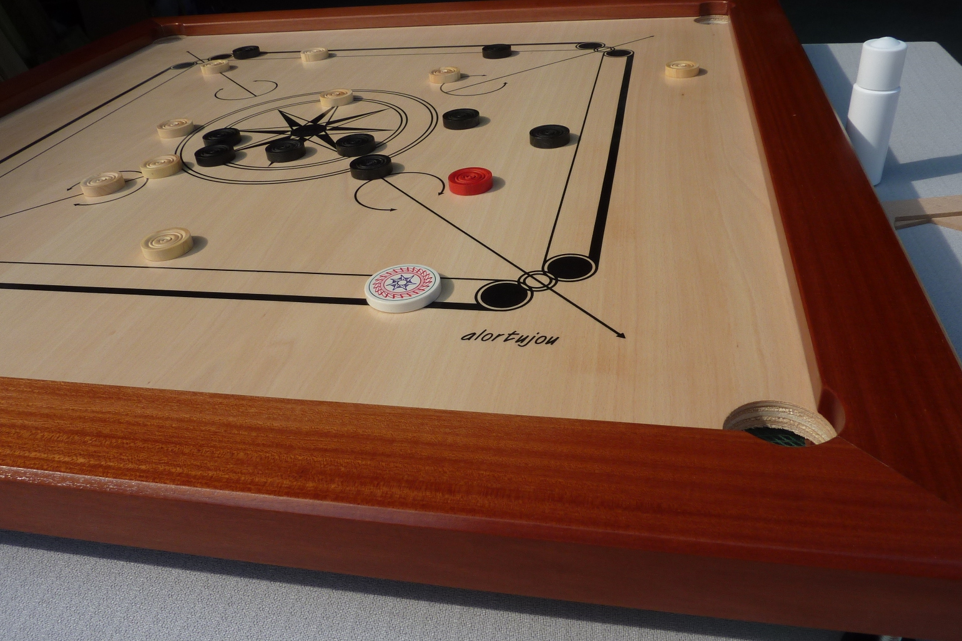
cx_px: 493
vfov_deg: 47.9
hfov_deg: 67.4
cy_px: 335
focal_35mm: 27
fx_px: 721
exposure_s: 1/400
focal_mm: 4.1
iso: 80
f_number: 5
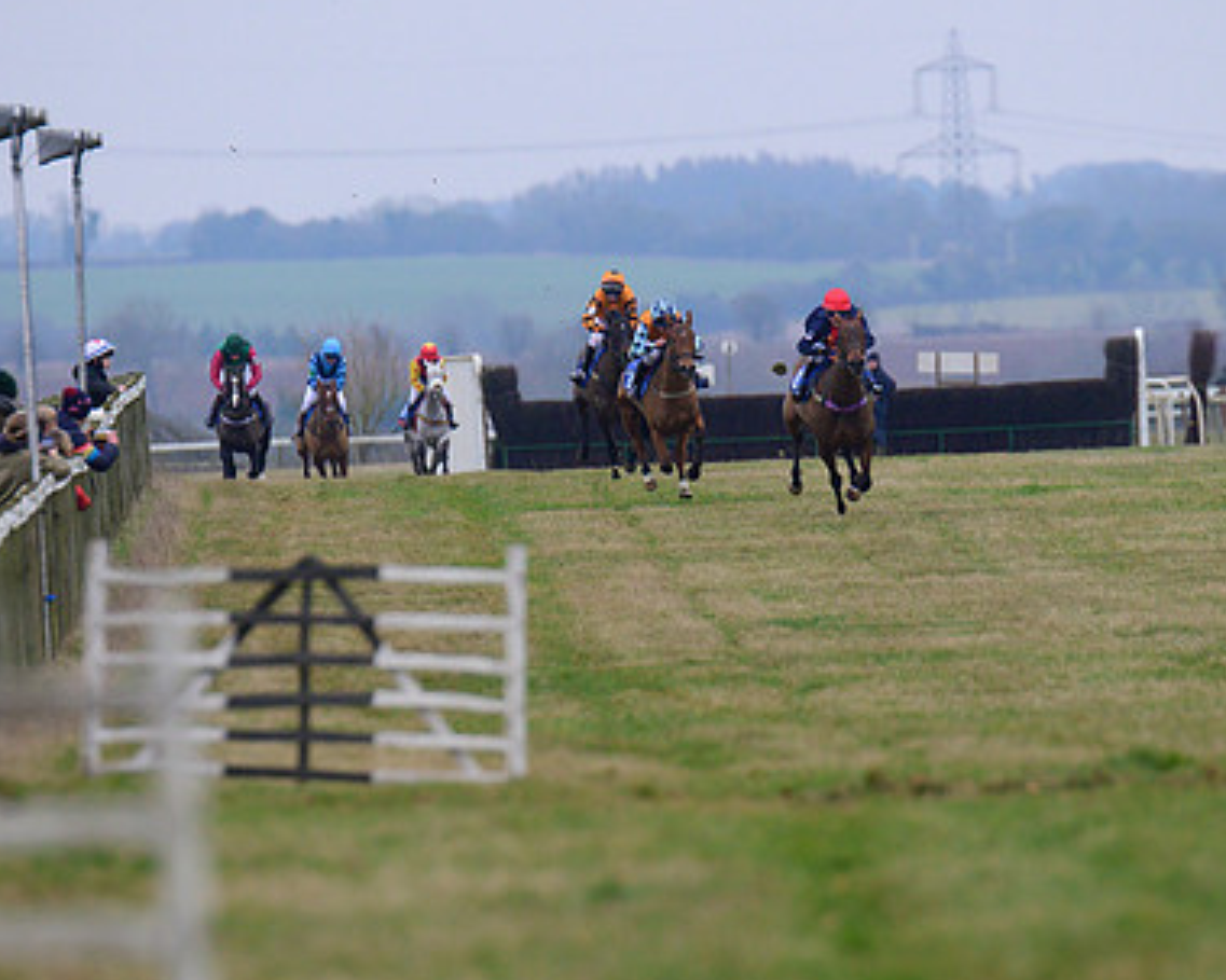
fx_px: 22781
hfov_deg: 3.1
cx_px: 675
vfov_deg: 2.5
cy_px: 359
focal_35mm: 628
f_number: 5
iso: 1250
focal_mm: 300
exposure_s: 1/1000
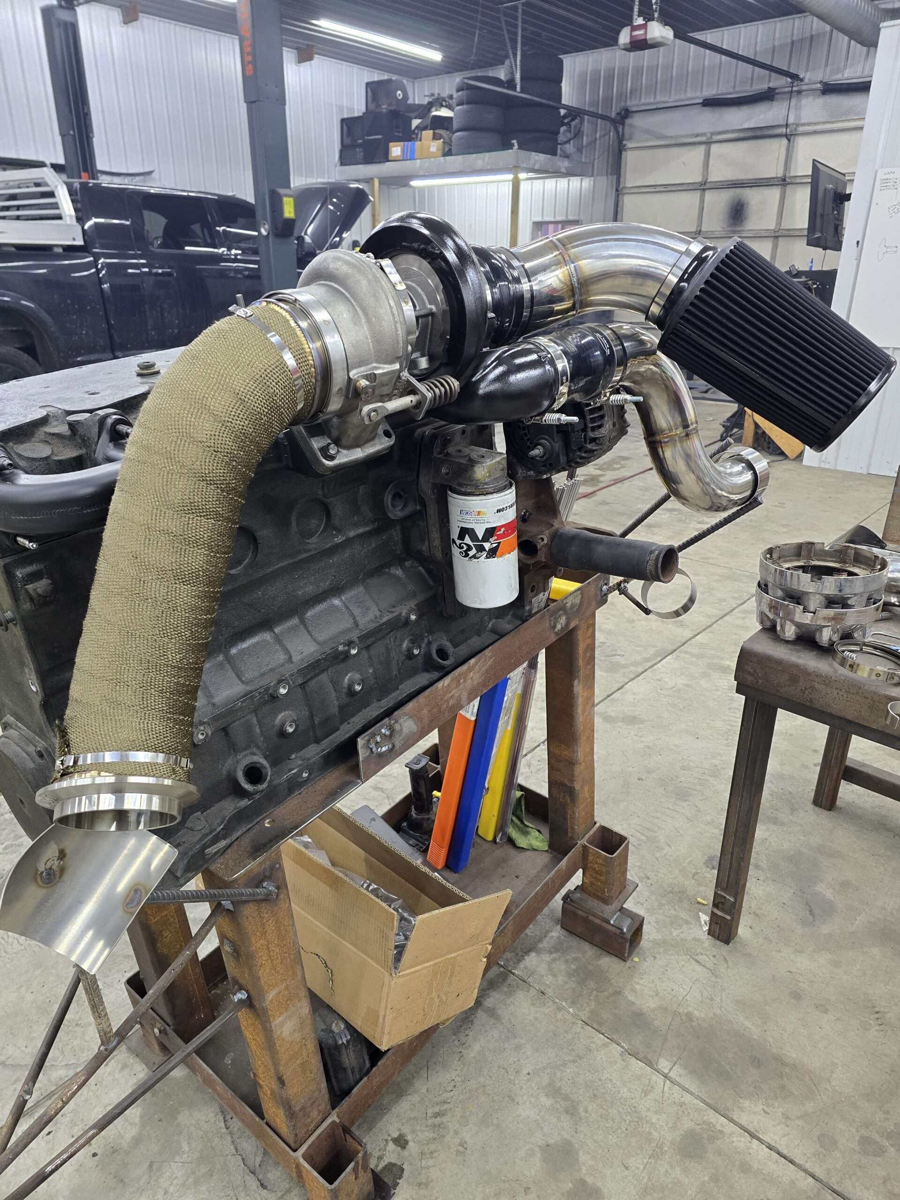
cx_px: 450
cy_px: 600
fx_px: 797
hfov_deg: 58.9
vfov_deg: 73.9
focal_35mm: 23
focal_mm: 6.3
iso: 400
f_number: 1.7
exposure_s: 1/120
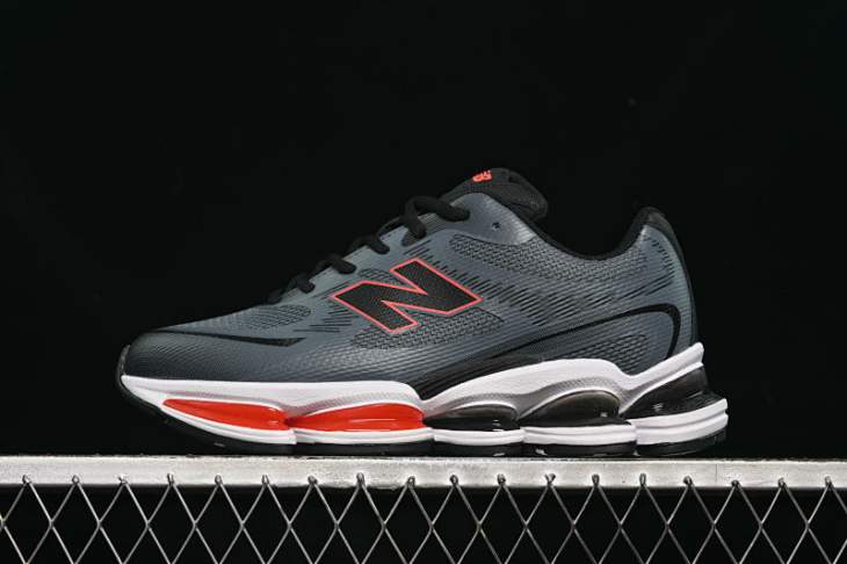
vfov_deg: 18.2
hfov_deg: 27.0
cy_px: 282
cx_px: 424
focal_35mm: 75
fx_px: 1764
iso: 160
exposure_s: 1/50
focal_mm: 50
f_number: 6.3
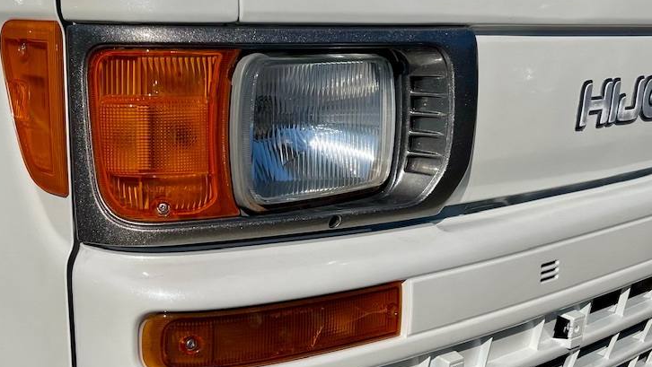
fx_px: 830
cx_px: 250
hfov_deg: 42.6
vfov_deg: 24.9
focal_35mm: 48
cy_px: 135
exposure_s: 1/10989
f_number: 1.6
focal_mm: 5.1
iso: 32
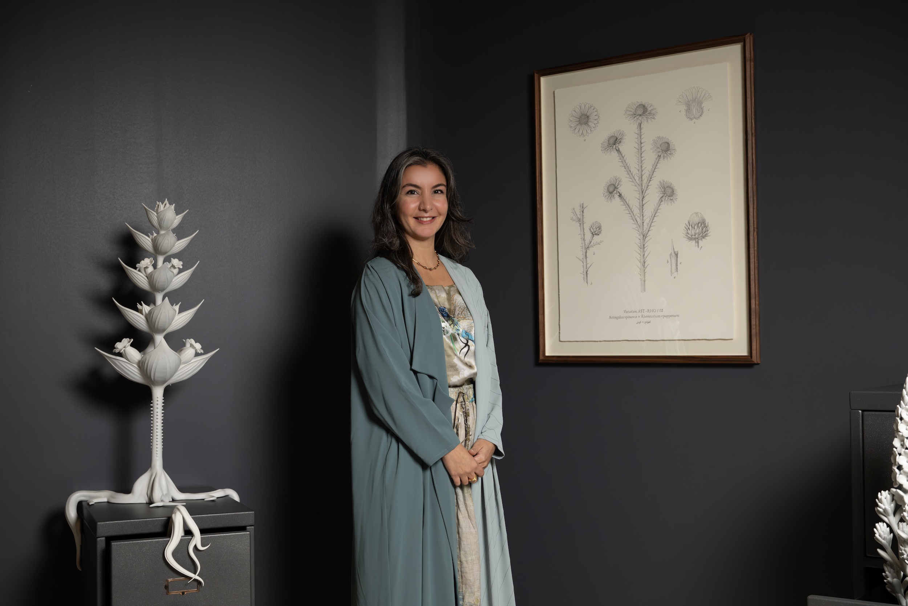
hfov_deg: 43.6
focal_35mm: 45
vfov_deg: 29.9
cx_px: 454
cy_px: 303
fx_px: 1135
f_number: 7.1
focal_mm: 45
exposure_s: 1/200
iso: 640
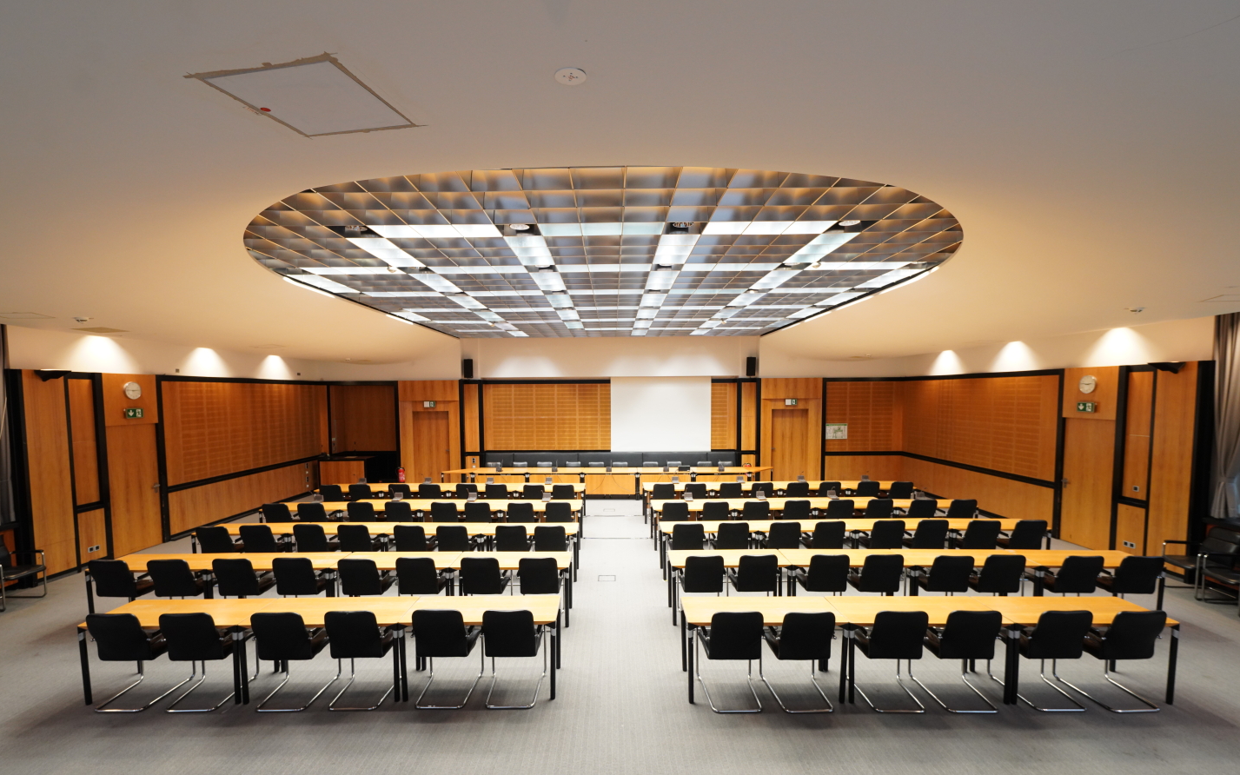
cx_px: 609
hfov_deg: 101.4
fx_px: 507
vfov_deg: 74.6
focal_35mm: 15
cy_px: 426
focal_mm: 14
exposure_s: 1/50
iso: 1600
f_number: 4.5
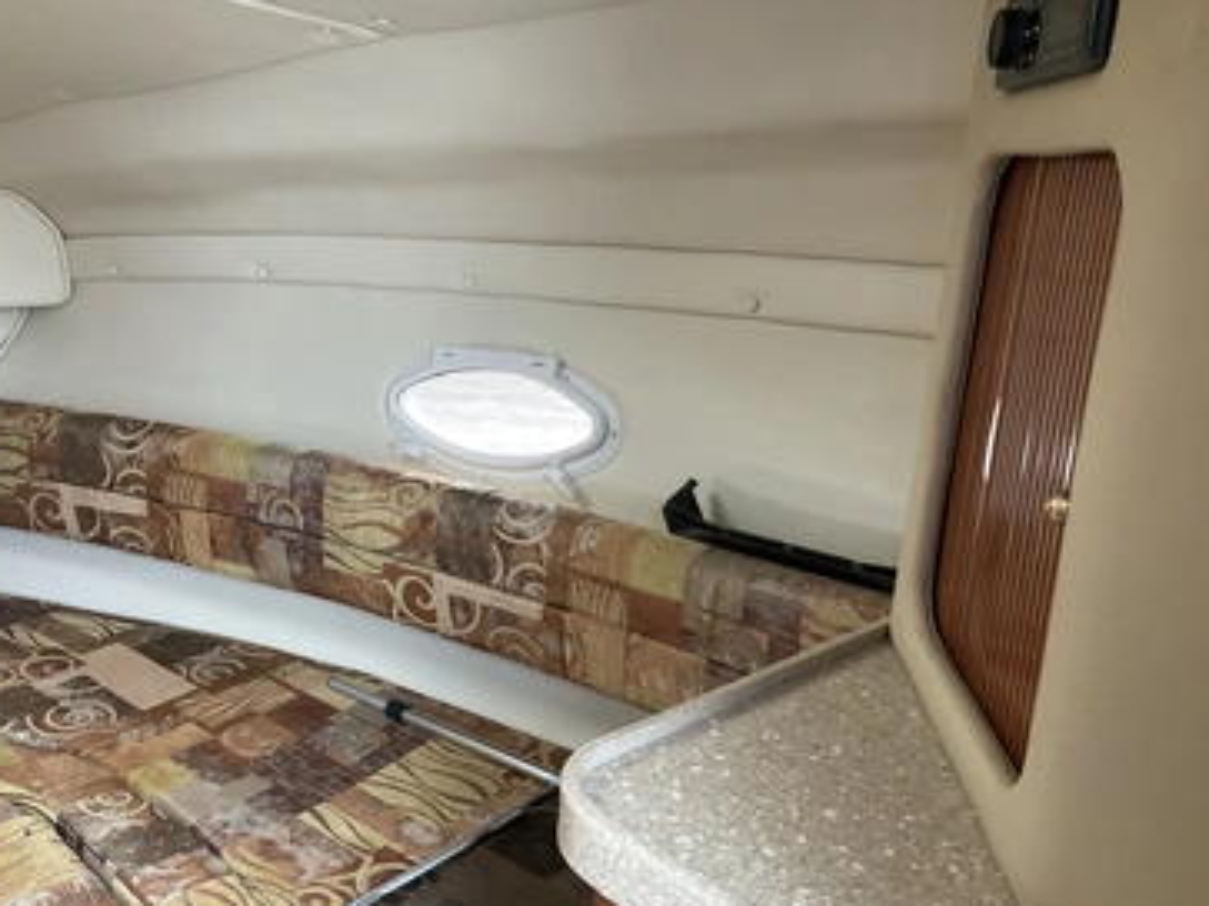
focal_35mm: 32
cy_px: 466
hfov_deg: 56.8
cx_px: 570
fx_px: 1117
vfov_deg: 44.1
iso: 125
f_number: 1.8
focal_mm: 3
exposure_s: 1/60
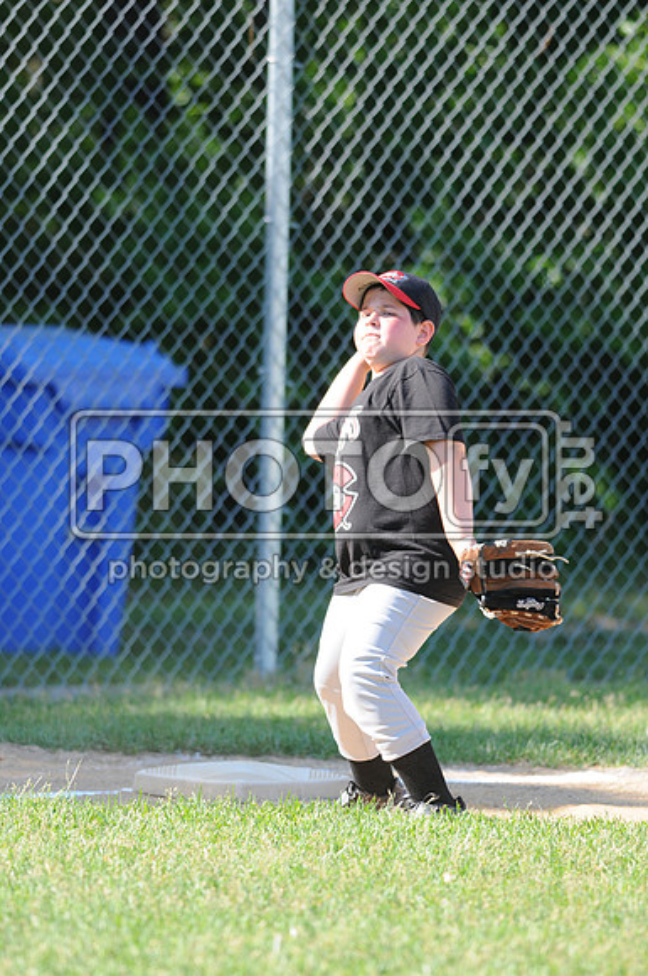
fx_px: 12185
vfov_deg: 4.6
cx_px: 324
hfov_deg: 3.0
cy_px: 488
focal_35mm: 450
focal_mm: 300
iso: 400
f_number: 4
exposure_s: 1/800
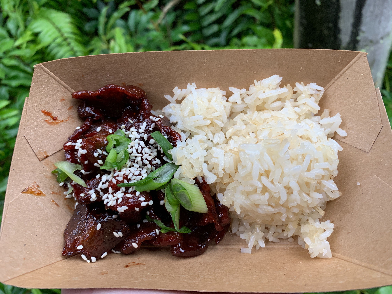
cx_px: 196
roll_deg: +18.7
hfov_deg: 67.3
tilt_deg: -44.4
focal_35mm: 26
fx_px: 294
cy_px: 147
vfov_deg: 53.1
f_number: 1.8
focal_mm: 4.25
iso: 125
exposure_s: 1/60
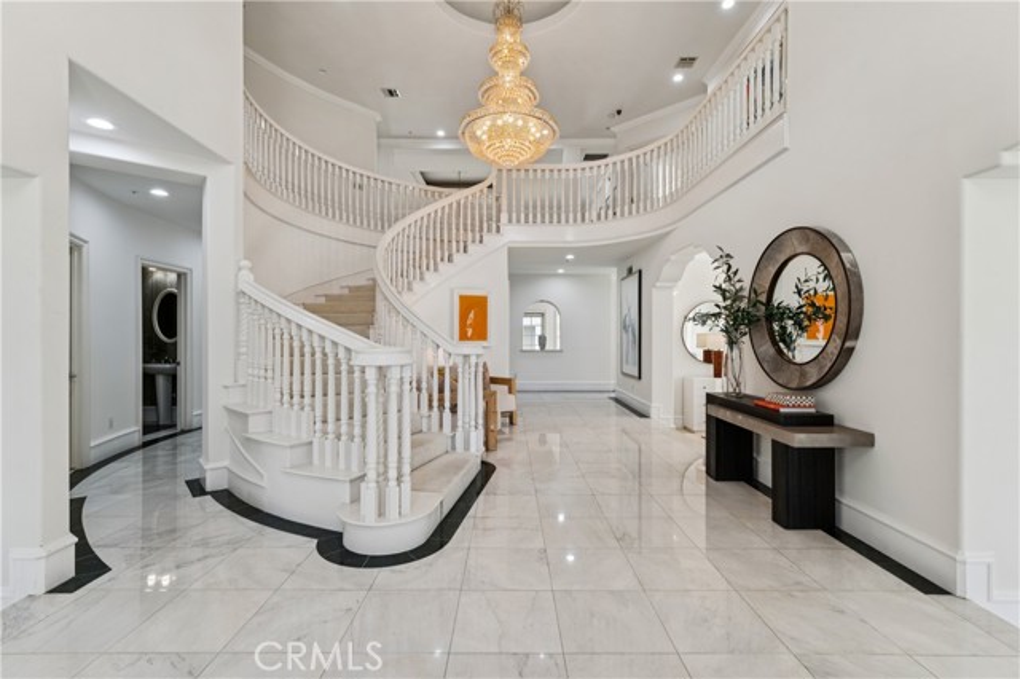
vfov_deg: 72.3
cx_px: 510
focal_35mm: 16
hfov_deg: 95.4
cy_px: 340
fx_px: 464
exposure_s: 1/6
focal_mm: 16.4
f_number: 13
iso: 100
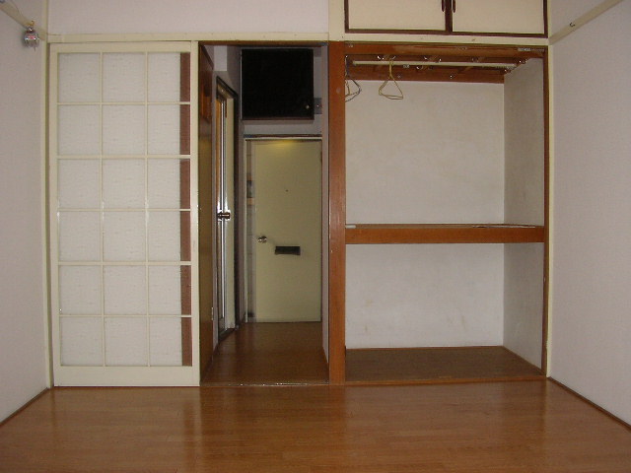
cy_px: 236
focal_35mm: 38
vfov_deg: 37.7
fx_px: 693
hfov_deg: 49.0
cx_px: 316
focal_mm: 5.8
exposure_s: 1/30
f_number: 2.9
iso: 100
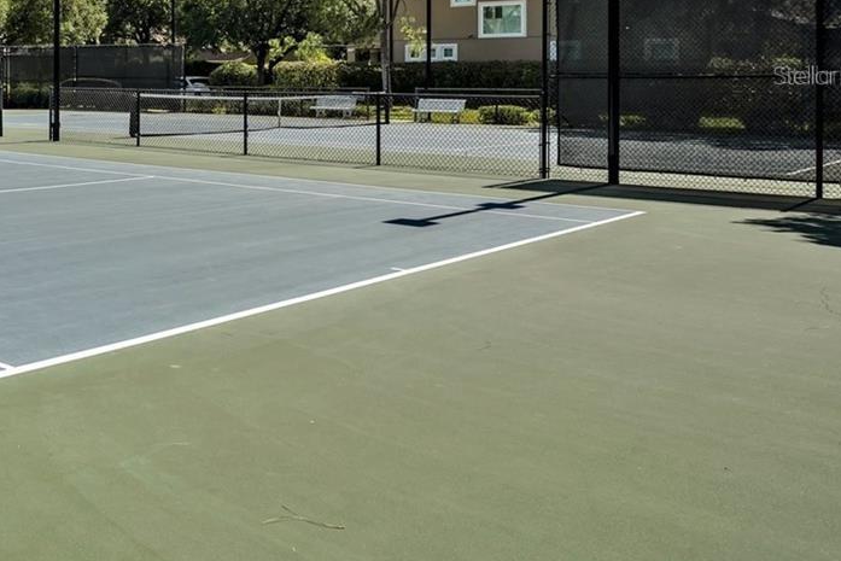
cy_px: 75
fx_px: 938
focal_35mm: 40
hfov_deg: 39.6
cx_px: -78
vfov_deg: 32.0
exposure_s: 1/500
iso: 100
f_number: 8
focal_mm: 17.5
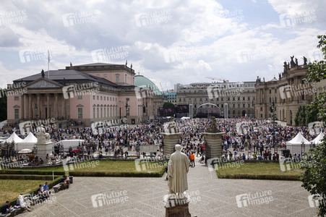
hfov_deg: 57.3
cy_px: 108
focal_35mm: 33
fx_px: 299
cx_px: 163
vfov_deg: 39.9
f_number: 8
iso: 100
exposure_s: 1/320
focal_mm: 12.03
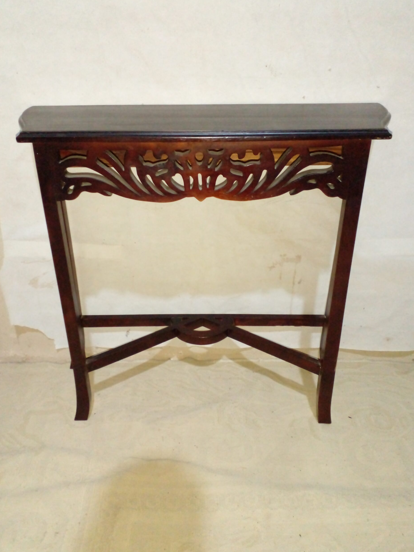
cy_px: 271
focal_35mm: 28
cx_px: 210
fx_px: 447
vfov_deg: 63.4
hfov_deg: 49.7
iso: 500
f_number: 1.9
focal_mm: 3.6
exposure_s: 1/25
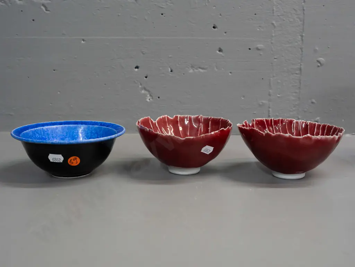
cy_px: 134
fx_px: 472
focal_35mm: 46
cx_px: 178
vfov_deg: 31.5
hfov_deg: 41.2
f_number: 5.6
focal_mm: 23
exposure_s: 1/160
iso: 3200
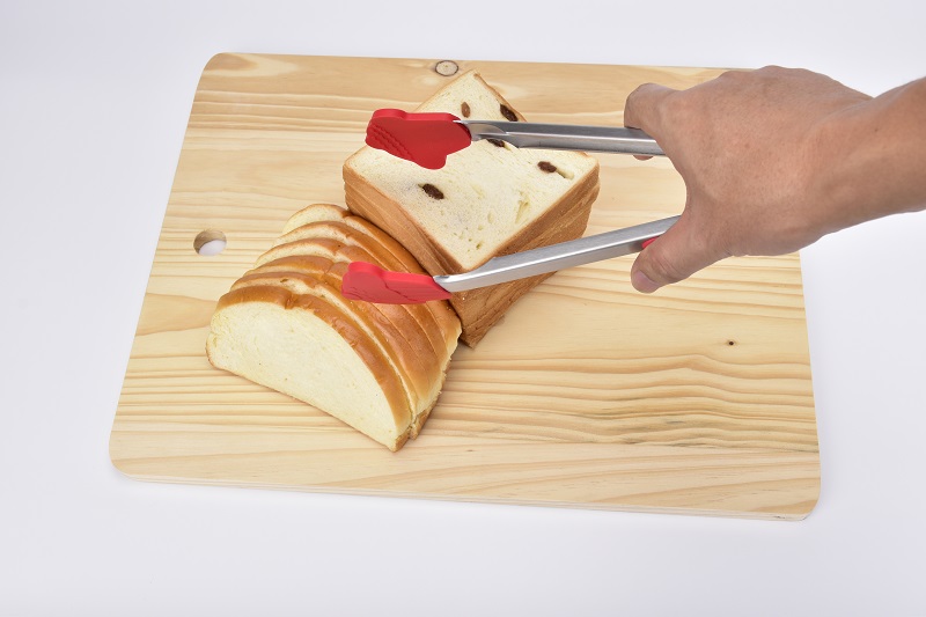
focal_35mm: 39
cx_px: 463
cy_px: 308
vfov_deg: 34.2
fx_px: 1003
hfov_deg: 49.6
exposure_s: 1/125
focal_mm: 26
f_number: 11
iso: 100
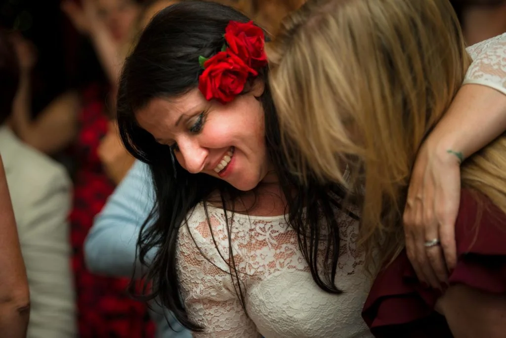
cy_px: 169
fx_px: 1546
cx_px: 253
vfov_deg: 12.5
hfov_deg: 18.6
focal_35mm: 110
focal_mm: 110
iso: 900
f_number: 3.2
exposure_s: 1/250
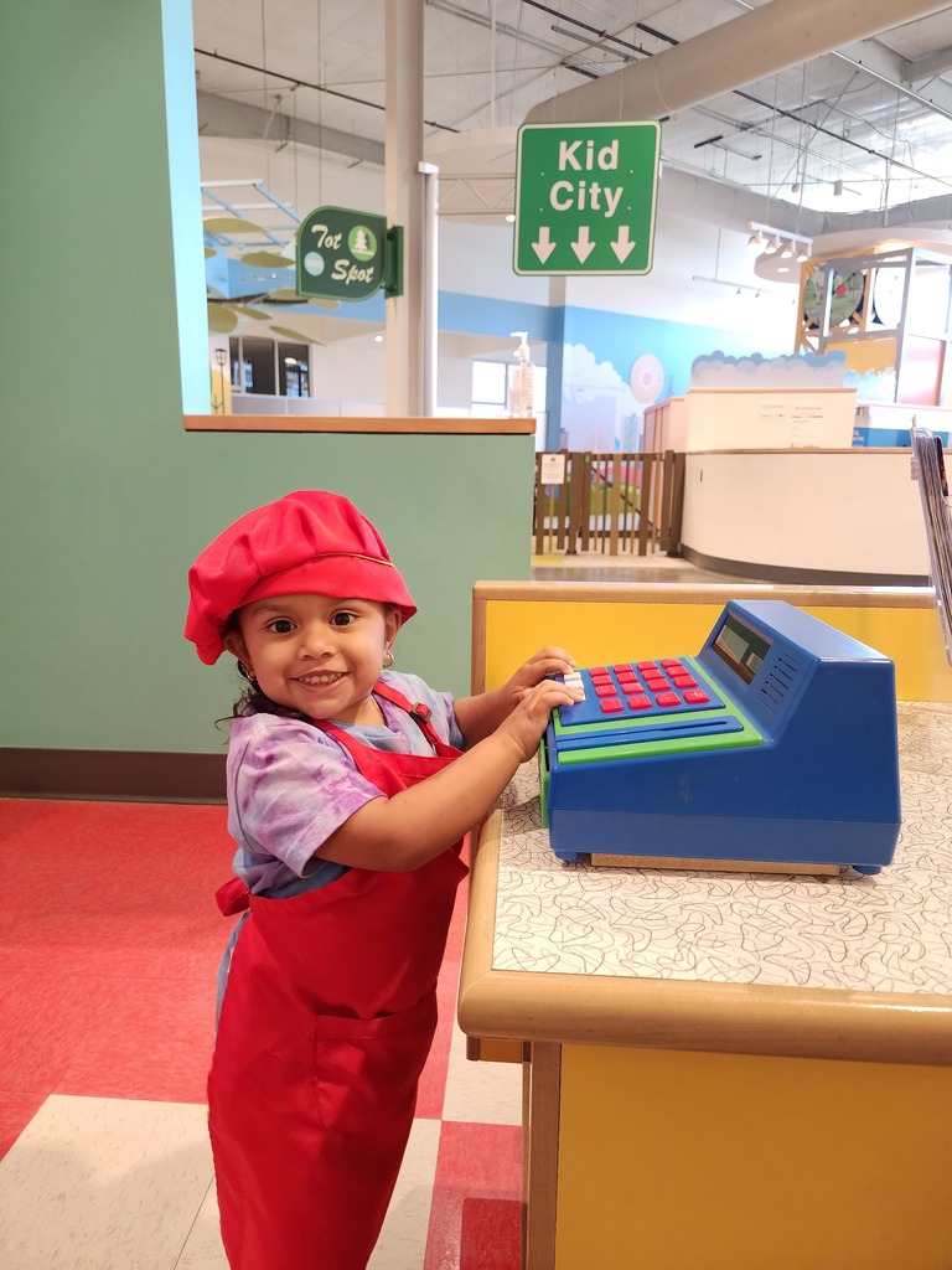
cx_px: 476
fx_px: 843
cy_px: 635
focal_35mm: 23
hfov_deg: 58.9
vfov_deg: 73.9
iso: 400
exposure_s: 1/120
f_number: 1.8
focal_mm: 6.4
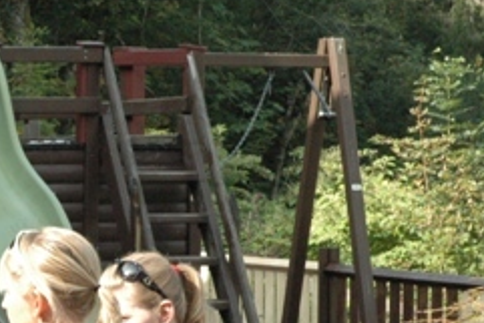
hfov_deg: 10.2
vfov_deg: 6.9
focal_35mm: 199
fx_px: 2677
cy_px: 305
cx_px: -22
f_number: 10
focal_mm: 50
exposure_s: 1/400
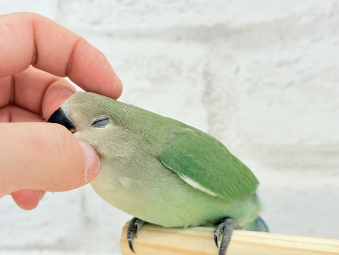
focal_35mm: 52
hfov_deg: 36.8
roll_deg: +2.1
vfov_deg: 28.0
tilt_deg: -7.7
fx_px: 509
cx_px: 170
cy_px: 128
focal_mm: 5.96
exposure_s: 1/50
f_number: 1.6
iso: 40
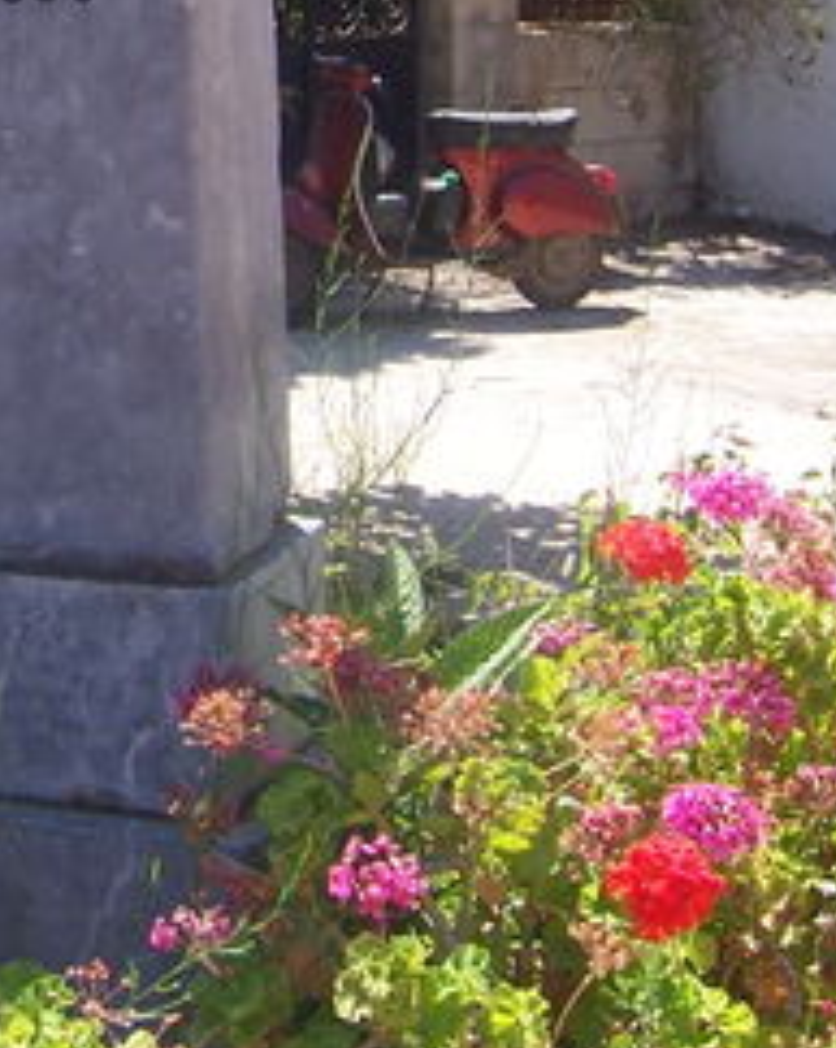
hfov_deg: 15.9
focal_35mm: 93
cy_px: -13
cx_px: -147
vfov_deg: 20.0
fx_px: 2882
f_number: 4.8
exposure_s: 1/250
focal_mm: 6
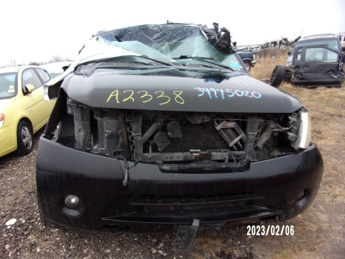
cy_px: 130
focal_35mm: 24
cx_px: 172
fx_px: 239
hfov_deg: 71.6
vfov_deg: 56.8
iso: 90
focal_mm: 4.3
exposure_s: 1/34
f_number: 3.3
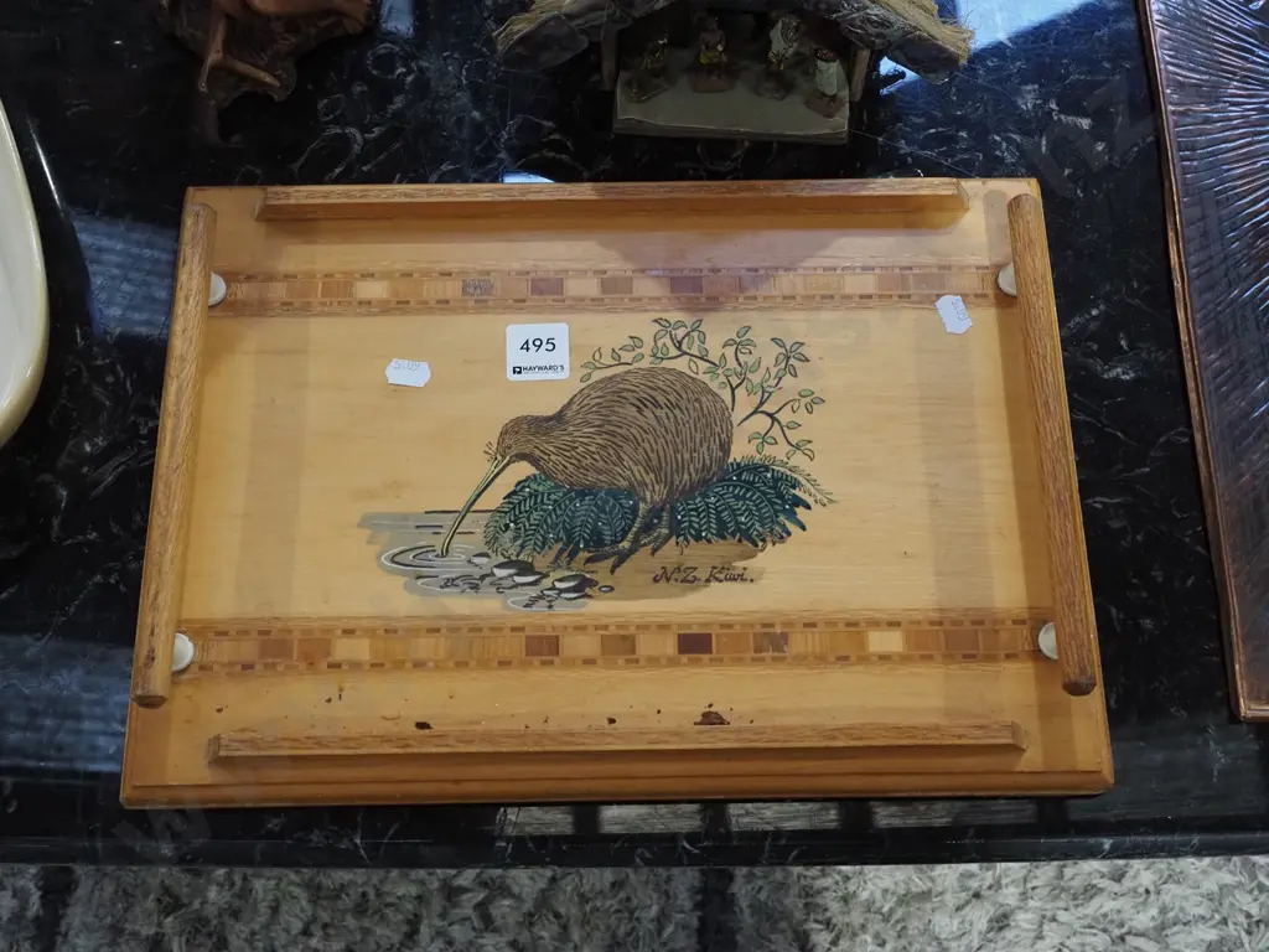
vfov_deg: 32.9
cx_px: 634
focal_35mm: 44
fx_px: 1613
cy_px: 476
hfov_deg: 42.9
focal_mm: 22
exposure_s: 1/80
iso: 2000
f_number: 5.6
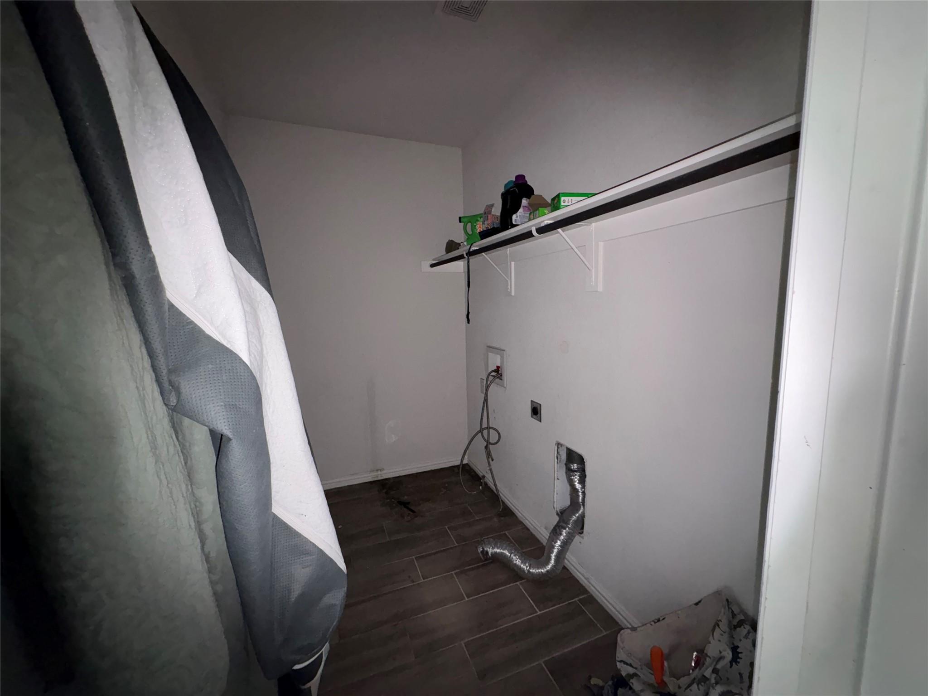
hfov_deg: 102.1
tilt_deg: -6.4
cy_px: 348
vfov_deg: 85.7
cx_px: 464
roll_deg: +1.6
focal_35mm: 14
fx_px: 375
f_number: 2.2
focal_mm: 2.22
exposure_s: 1/25
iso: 160
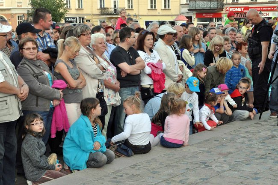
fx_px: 602
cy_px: 92
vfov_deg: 17.5
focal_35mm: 78
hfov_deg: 26.0
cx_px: 139
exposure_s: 1/60
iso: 640
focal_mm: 52
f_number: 13
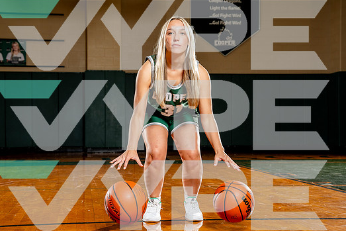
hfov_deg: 32.4
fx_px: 596
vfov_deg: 21.9
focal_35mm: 62
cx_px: 157
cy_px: 113
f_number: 5.6
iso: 160
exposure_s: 1/250
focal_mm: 54
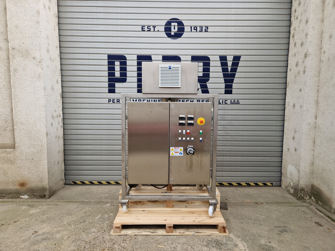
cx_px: 168
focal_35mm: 23
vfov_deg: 58.9
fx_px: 223
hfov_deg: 73.9
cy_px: 126
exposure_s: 1/400
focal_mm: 5.4
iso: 50
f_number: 1.8
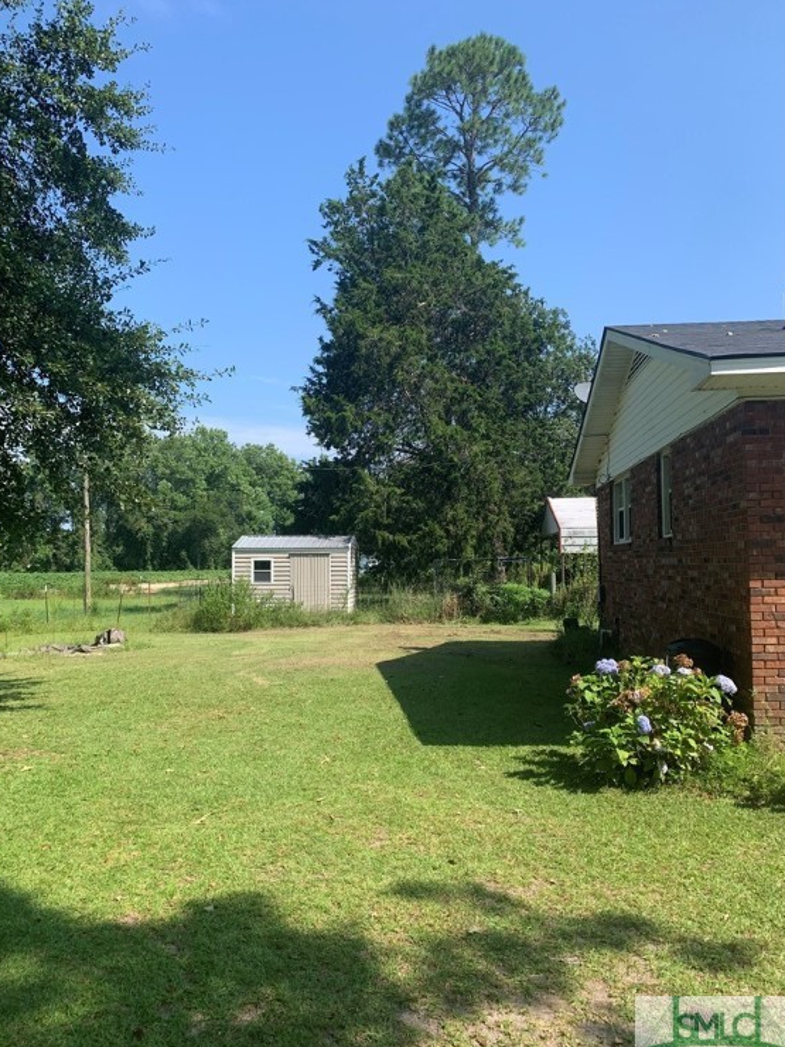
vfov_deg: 65.3
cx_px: 390
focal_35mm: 27
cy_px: 521
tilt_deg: +4.3
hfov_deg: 51.4
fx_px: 816
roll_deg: +0.1
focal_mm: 4.25
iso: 25
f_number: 1.8
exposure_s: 1/1282
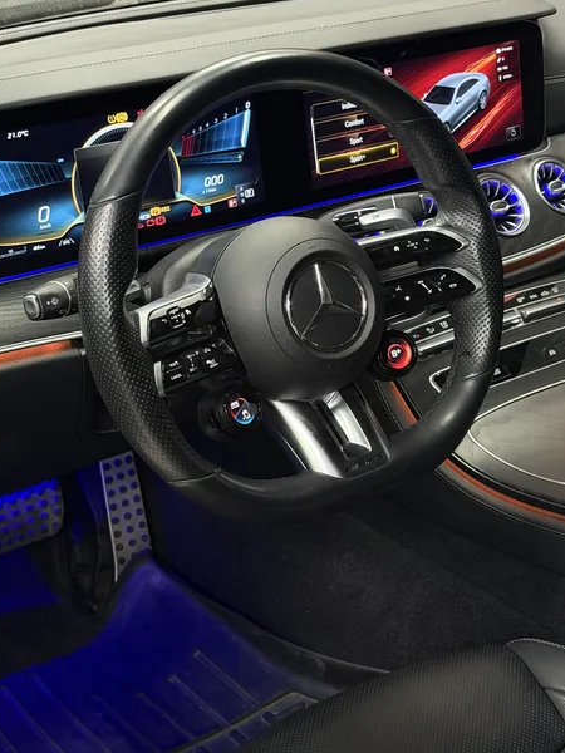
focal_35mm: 64
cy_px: 331
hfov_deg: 22.9
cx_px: 348
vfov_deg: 30.2
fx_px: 1393
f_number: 1.78
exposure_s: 1/40
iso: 400
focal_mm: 6.76
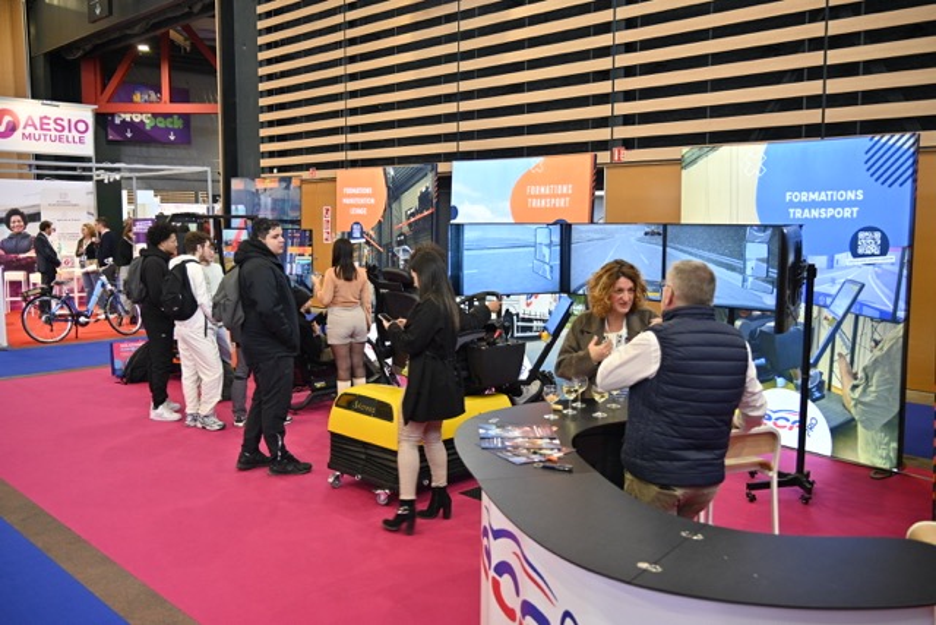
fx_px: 832
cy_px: 312
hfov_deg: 58.7
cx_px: 468
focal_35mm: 32
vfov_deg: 41.1
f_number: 4.2
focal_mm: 32
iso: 640
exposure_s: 1/60
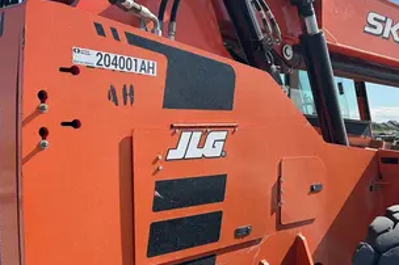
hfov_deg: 39.2
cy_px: 170
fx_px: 542
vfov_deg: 27.3
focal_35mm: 49
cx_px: 306
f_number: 1.5
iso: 50
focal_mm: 5.7
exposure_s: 1/3571
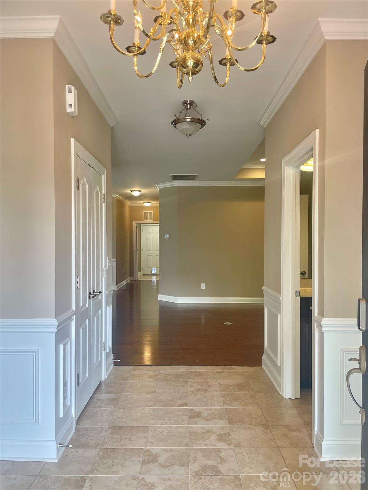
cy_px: 245
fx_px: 369
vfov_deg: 67.3
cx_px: 184
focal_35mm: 26
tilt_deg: +0.2
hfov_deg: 53.1
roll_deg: +0.6
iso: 80
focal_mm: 4.2
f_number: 1.6
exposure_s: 1/120
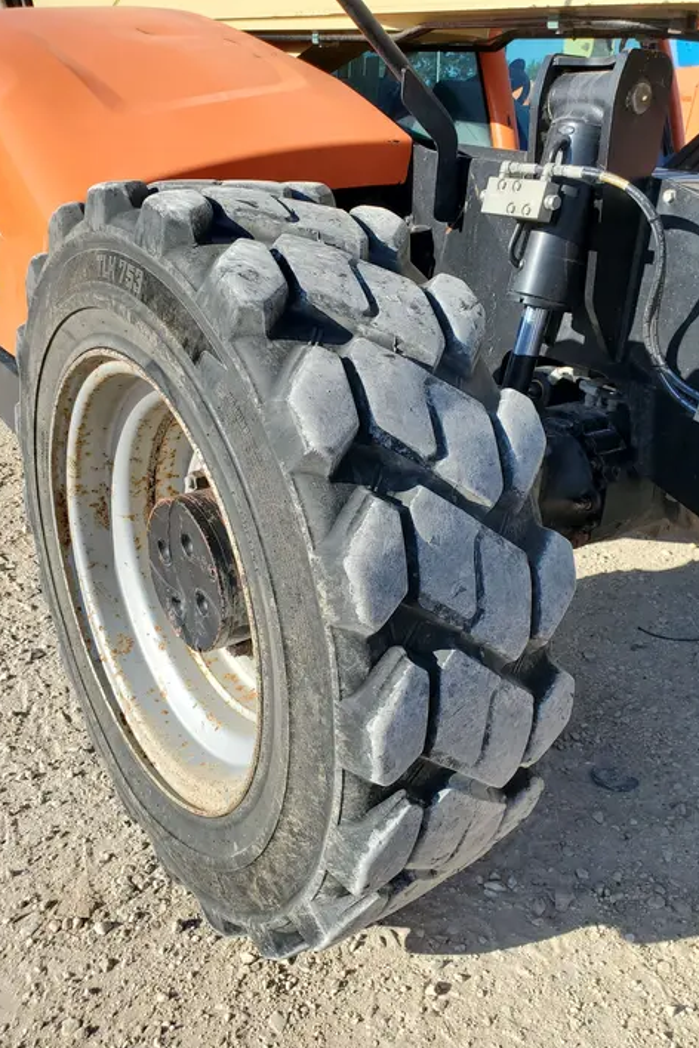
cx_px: 341
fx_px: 815
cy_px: 541
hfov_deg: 46.4
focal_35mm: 28
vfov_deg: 65.5
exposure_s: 1/1007
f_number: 2.4
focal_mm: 4.3
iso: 50
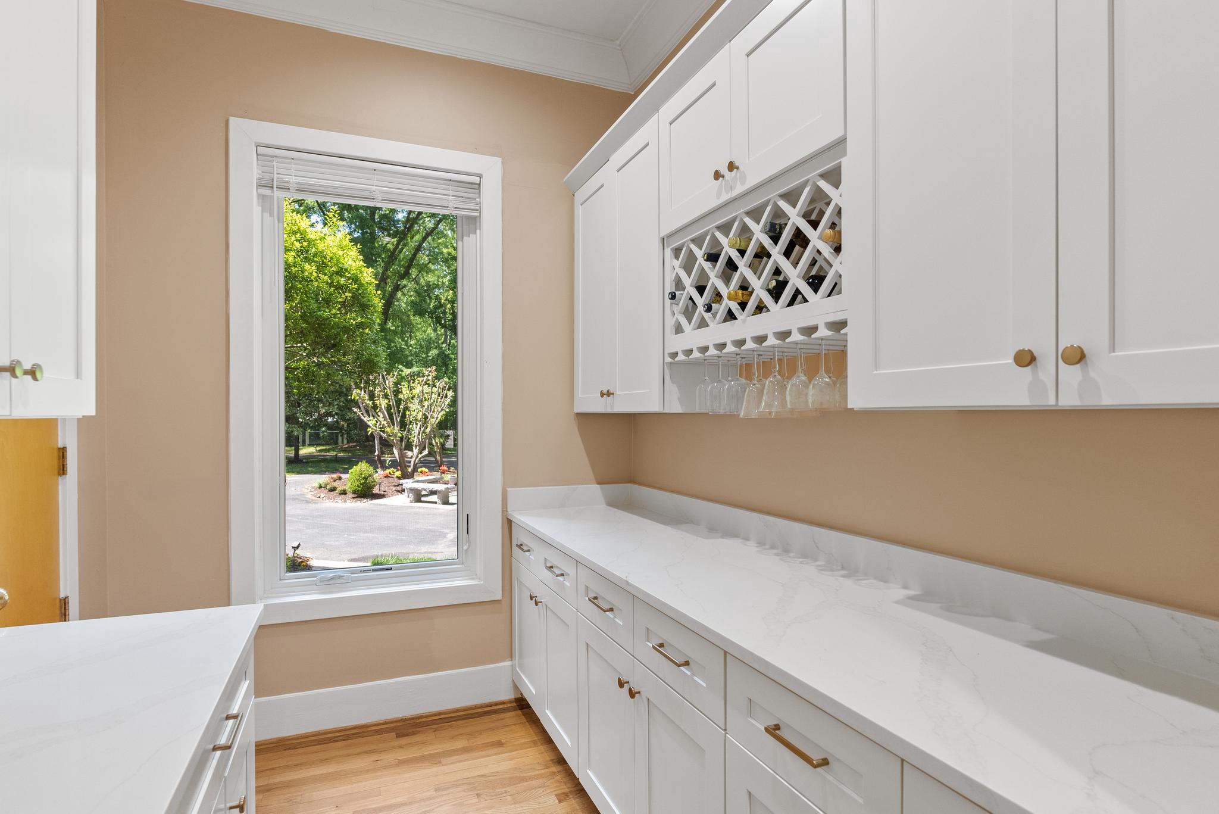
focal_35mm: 19
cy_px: 407
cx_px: 610
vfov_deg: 64.6
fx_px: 644
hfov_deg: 86.9
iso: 800
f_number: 5.6
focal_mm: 19
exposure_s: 1/25
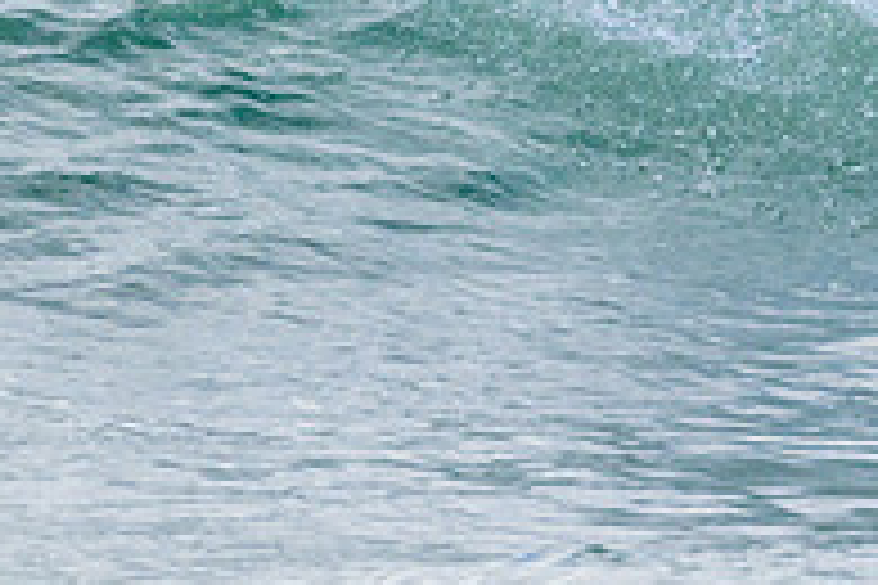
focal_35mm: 2384
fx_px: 58139
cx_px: 1297
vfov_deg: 0.6
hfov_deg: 0.9
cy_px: -160
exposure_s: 1/2000
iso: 1400
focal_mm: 800
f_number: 11
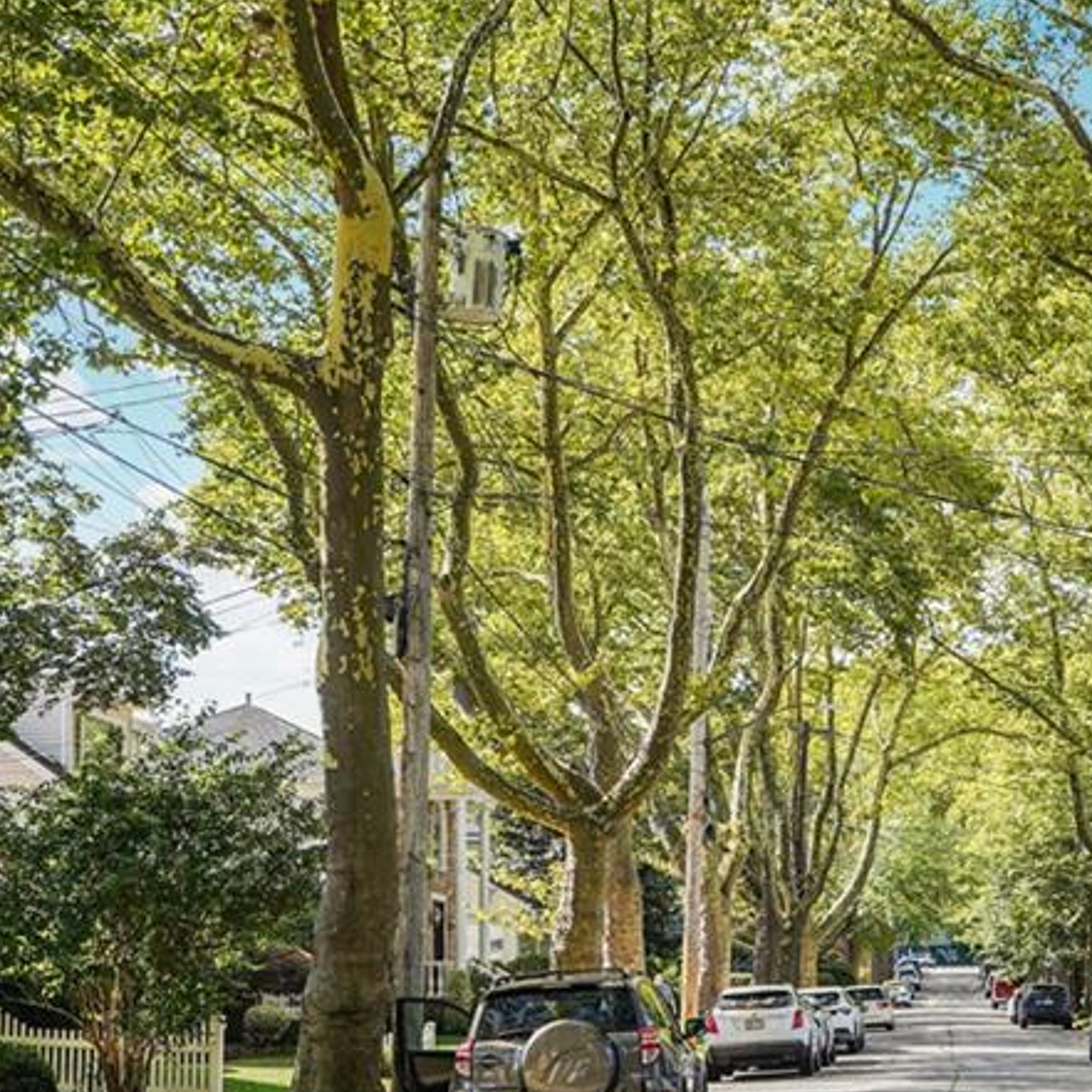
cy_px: 666
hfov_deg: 24.5
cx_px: 911
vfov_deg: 24.9
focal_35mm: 69
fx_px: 2463
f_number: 6.3
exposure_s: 1/100
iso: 100
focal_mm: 35
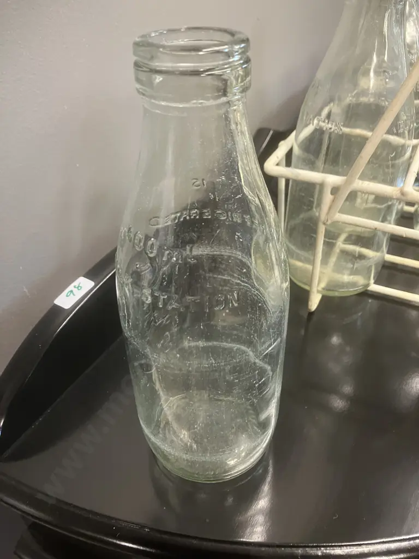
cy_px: 280
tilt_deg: -36.7
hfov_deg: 49.7
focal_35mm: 28
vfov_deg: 63.4
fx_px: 452
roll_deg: +2.3
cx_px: 210
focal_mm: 3.99
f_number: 1.8
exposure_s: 1/33
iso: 320
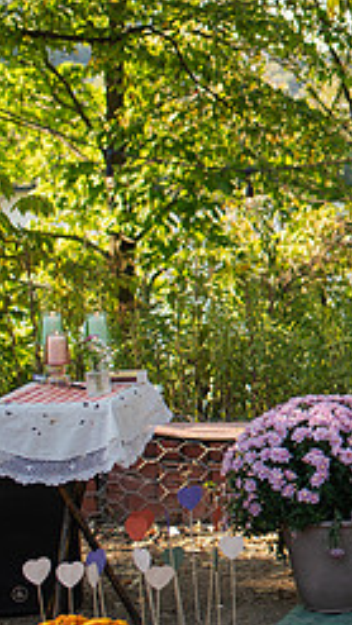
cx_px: 680
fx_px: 1659
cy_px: 231
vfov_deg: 21.3
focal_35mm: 100
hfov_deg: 11.1
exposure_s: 1/800
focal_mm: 35
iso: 220
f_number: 3.2
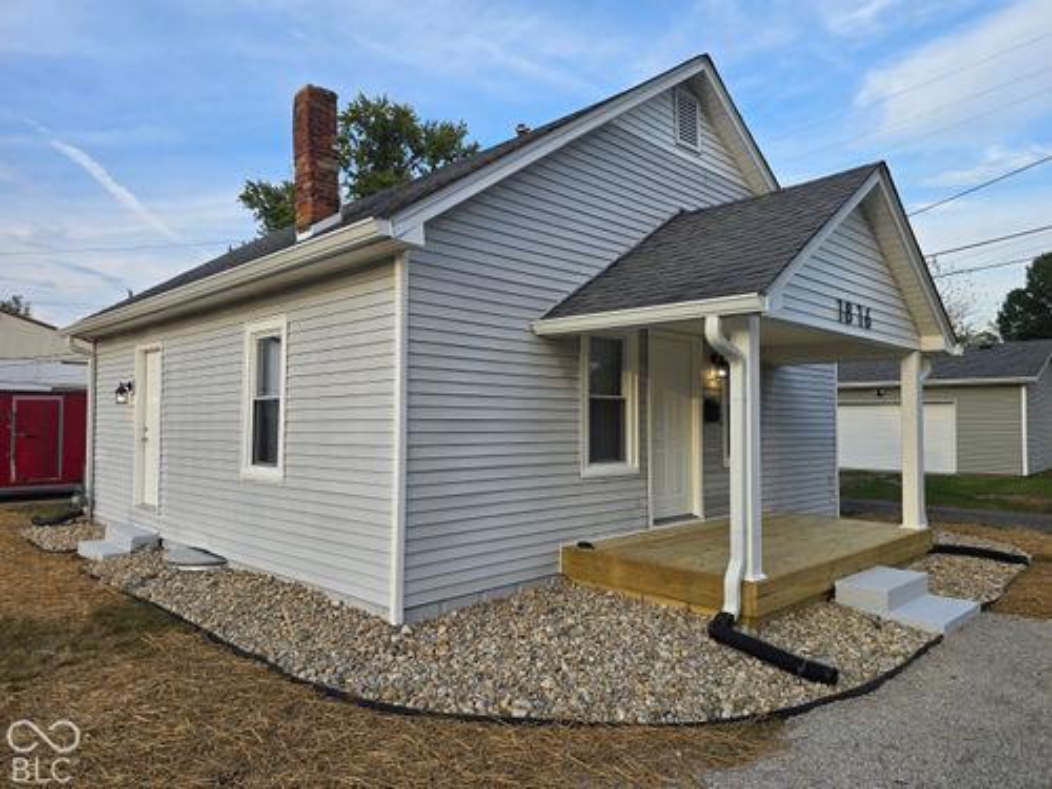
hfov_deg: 73.9
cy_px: 394
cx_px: 526
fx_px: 699
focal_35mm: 23
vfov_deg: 58.9
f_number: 1.7
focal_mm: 6.3
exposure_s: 1/236
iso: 12
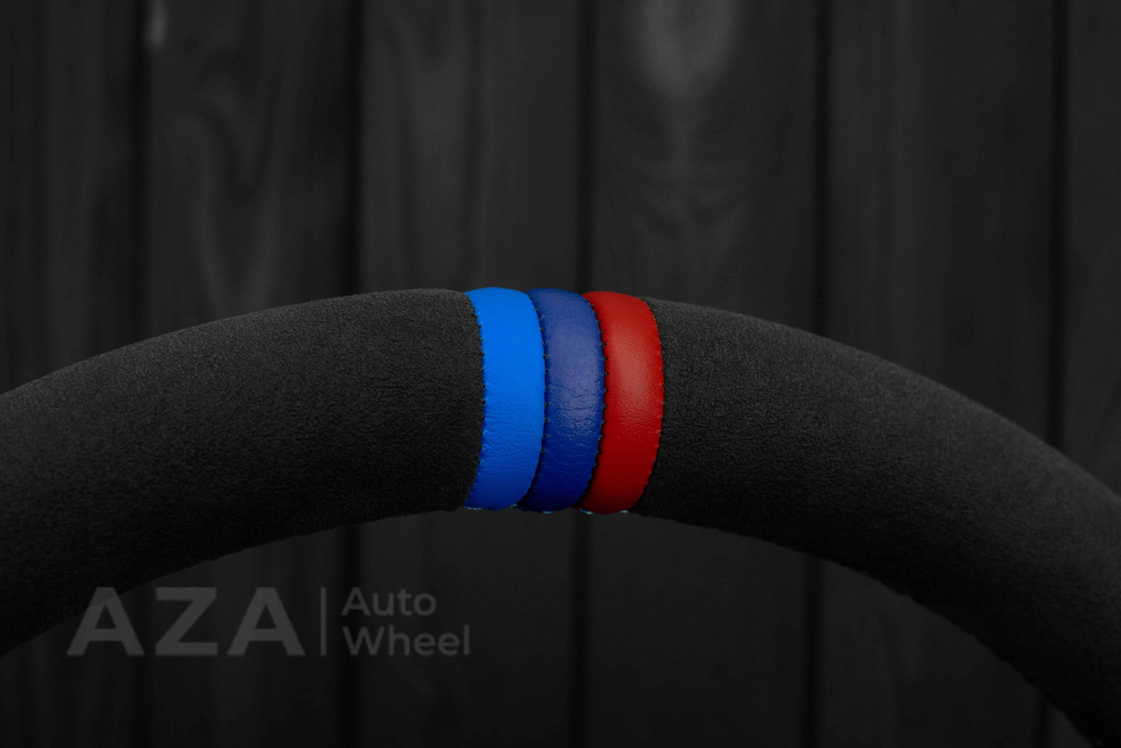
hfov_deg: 37.8
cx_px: 560
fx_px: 1635
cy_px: 374
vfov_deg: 25.8
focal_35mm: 52
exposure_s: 1/125
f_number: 6.3
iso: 500
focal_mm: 35
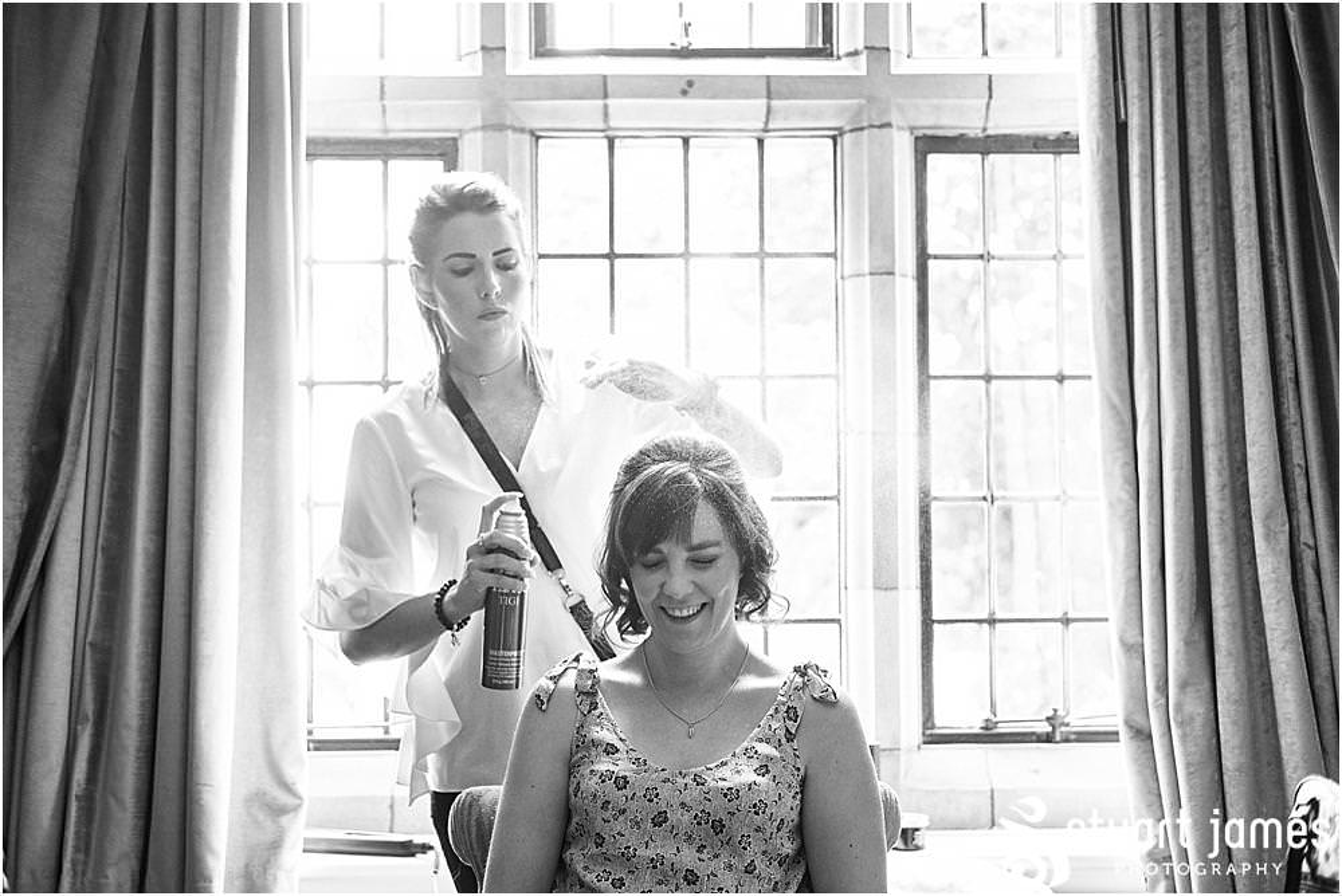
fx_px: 1977
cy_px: 448
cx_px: 671
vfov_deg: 25.6
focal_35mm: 53
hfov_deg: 37.5
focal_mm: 35
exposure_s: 1/250
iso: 1600
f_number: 2
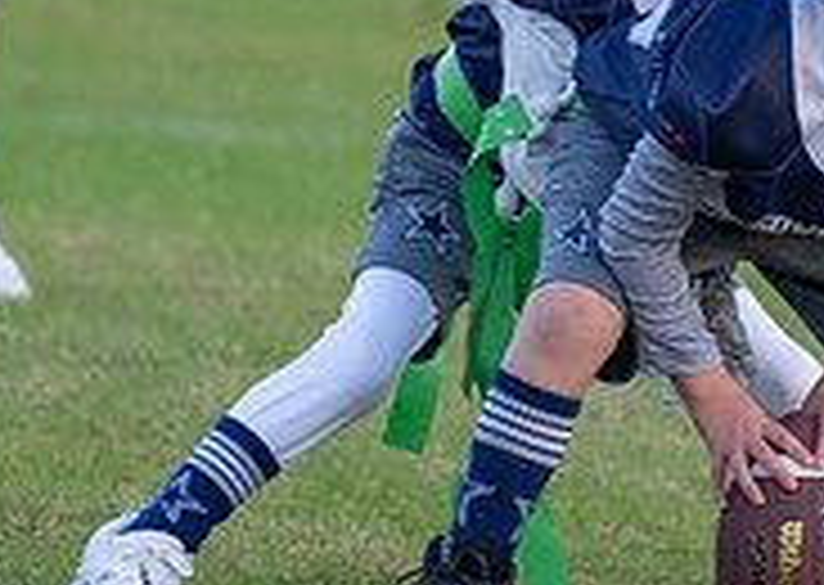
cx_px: 810
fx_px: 22121
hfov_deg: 2.1
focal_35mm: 947
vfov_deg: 1.5
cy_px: 28
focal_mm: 200
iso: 800
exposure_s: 1/1000
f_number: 2.8
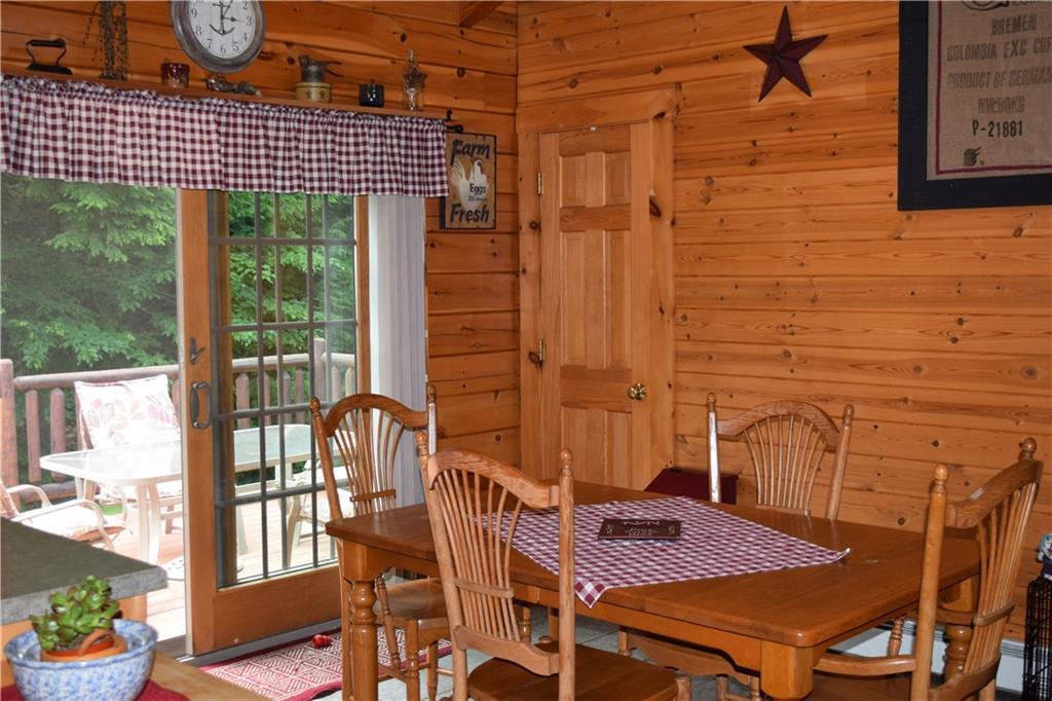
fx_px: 1227
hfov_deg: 46.4
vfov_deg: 31.9
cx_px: 526
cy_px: 350
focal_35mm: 42
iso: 800
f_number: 5.6
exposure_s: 1/125
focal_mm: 28
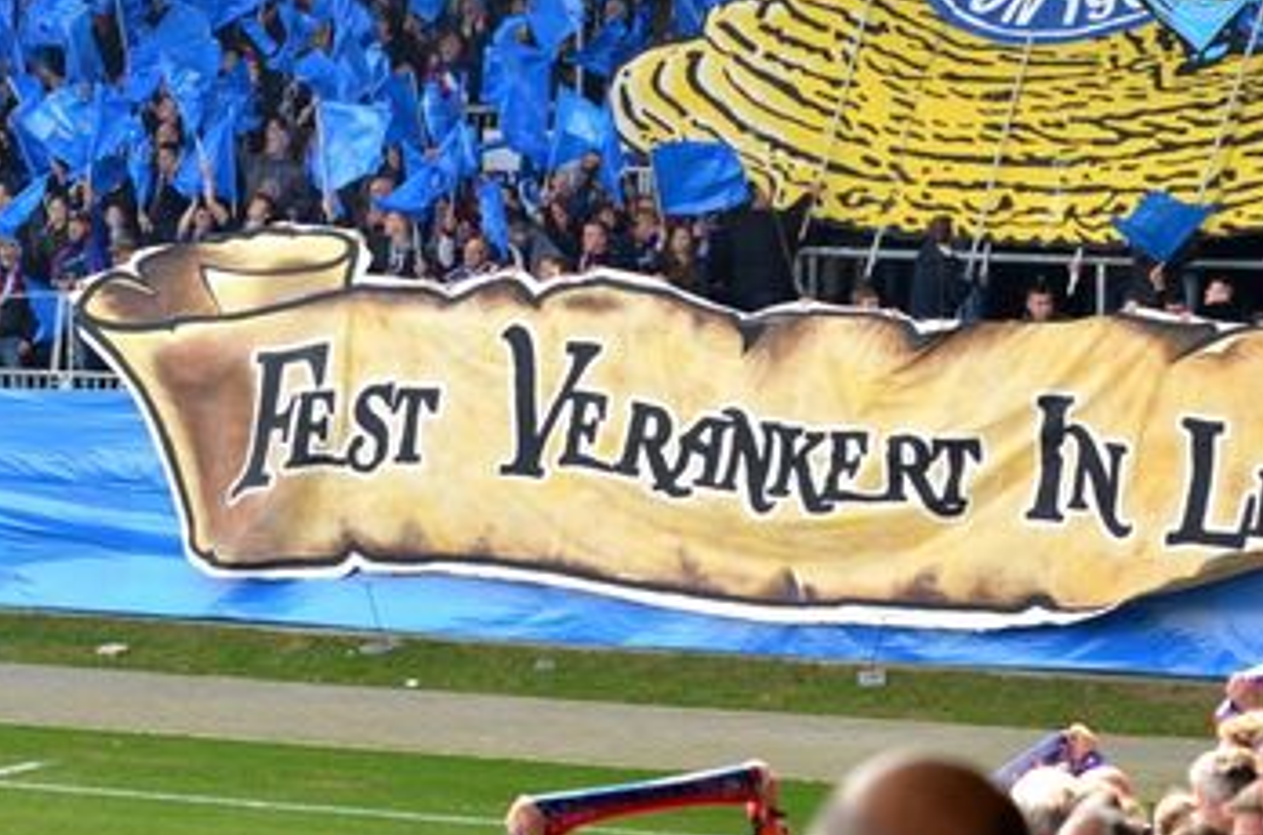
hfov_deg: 11.9
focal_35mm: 172
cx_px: 962
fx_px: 6018
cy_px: 176
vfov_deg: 7.9
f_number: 5.6
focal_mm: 70
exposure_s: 1/400
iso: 400
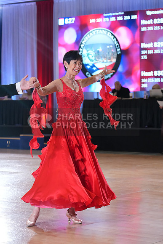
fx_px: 685
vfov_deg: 20.2
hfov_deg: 13.6
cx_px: 82
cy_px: 122
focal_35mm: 101
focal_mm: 101
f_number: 4
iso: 3200
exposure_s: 1/400
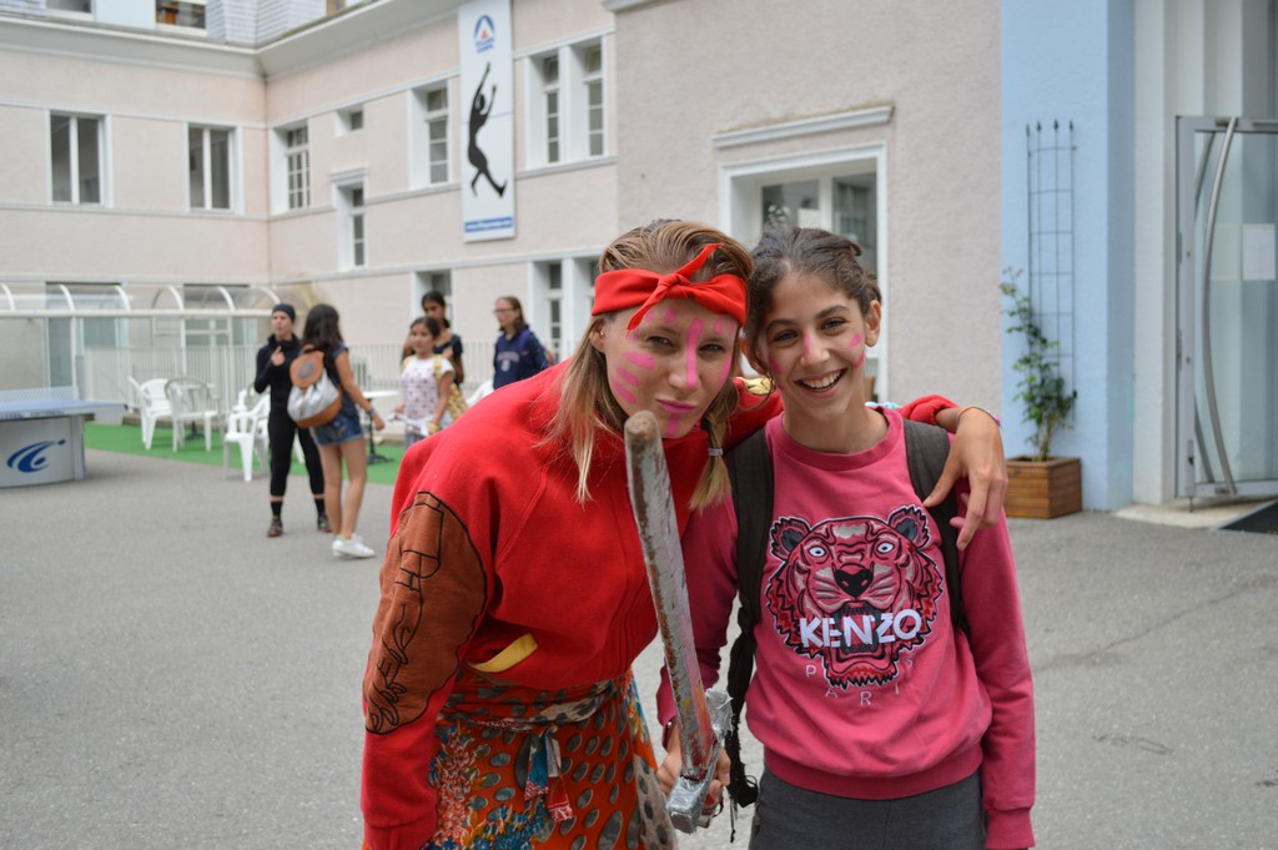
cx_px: 639
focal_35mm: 36
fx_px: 1277
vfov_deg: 36.8
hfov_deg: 53.2
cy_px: 425
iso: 450
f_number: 4
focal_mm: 24
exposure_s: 1/400
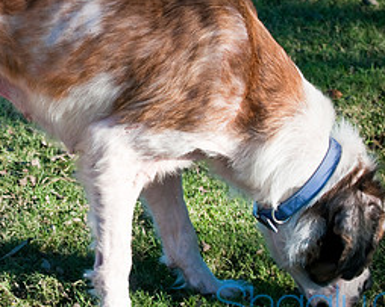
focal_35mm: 276
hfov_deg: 7.0
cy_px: 90
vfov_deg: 5.6
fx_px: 3144
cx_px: 18
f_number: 8
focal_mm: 86
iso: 200
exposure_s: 1/250
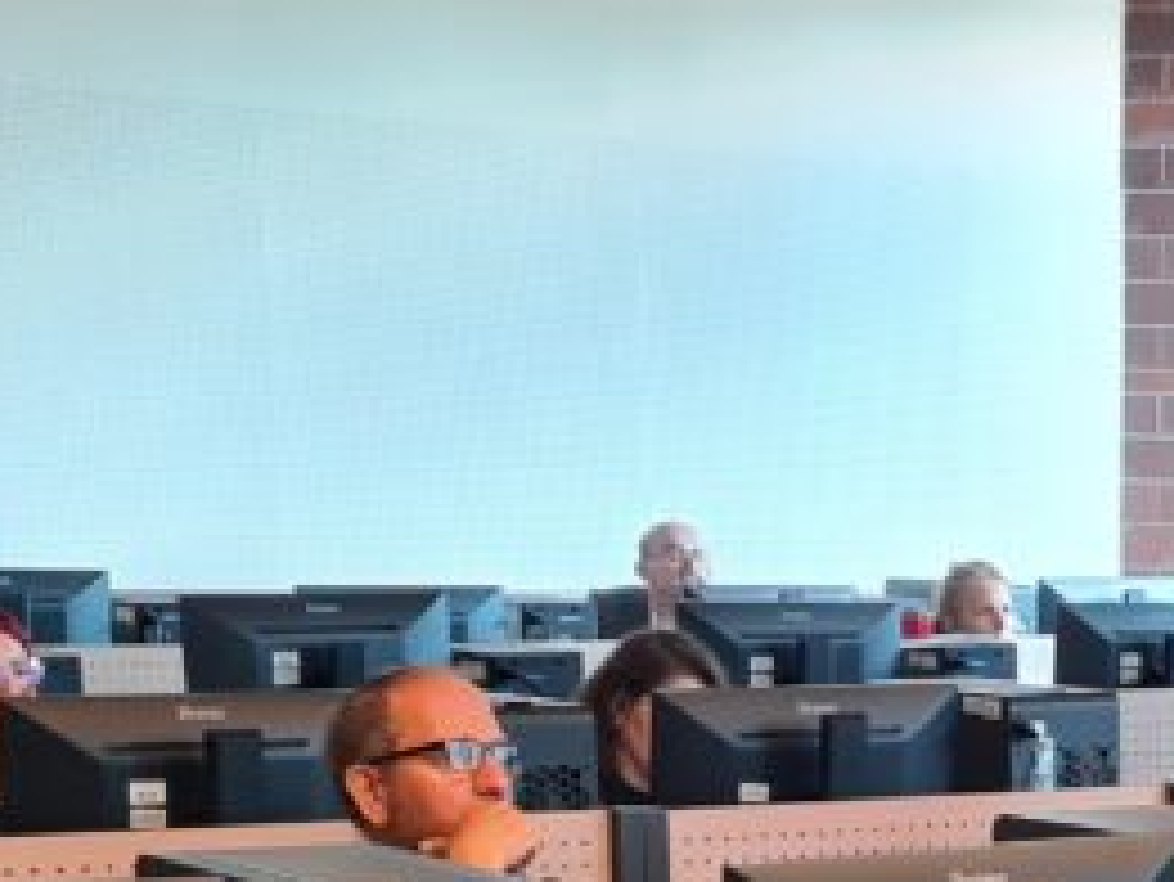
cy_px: 1332
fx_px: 3461
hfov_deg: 18.3
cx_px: 1390
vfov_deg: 13.6
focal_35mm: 102
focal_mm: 5.4
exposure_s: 1/50
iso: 250
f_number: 1.8
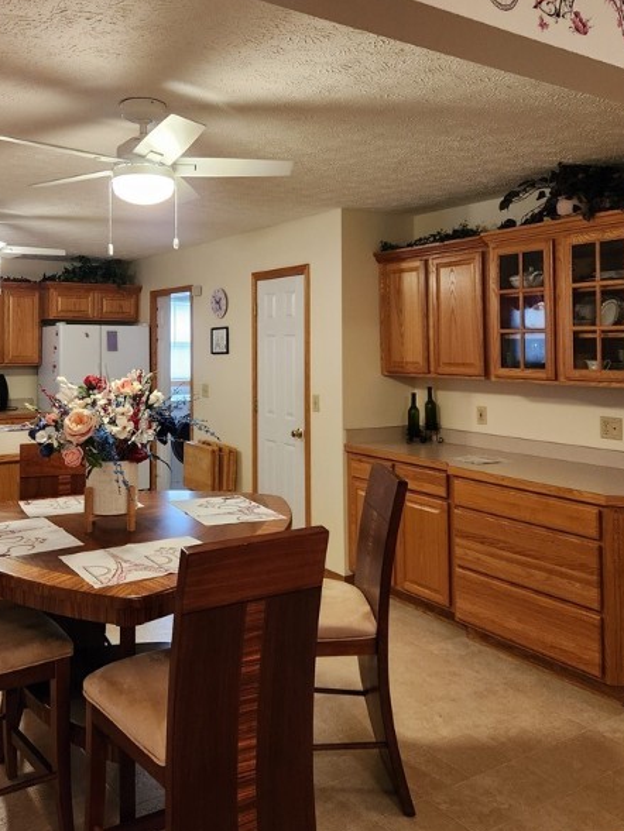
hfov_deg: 46.4
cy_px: 329
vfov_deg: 59.4
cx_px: 239
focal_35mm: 30
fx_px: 721
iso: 640
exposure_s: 1/120
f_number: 1.8
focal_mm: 5.4
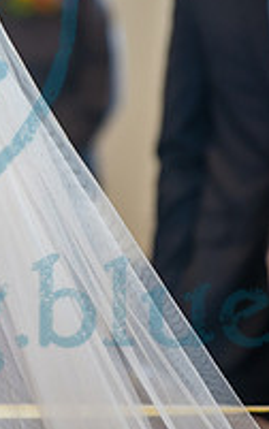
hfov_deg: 2.2
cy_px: 74
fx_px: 6882
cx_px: -160
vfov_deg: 3.6
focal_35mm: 588
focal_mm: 200
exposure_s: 1/250
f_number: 2.8
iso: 1250
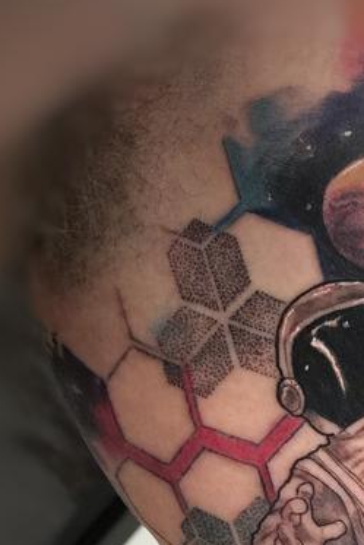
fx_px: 1924
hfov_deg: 10.7
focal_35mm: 127
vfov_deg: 15.8
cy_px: 552
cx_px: 409
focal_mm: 6.6
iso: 64
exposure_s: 1/60
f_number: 2.8
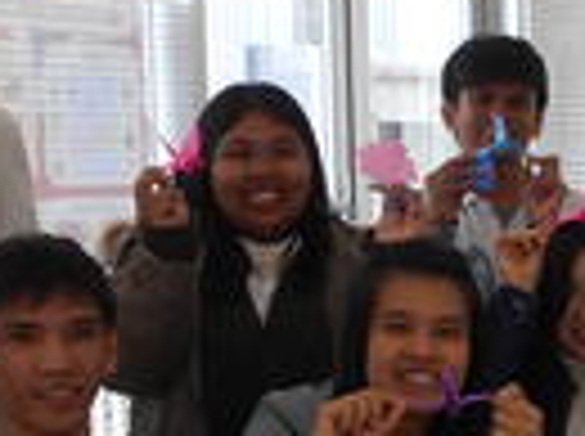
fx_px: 2210
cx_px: 522
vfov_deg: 11.3
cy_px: 308
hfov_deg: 14.9
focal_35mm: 131
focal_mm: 5.8
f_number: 3.6
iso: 80
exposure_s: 1/60
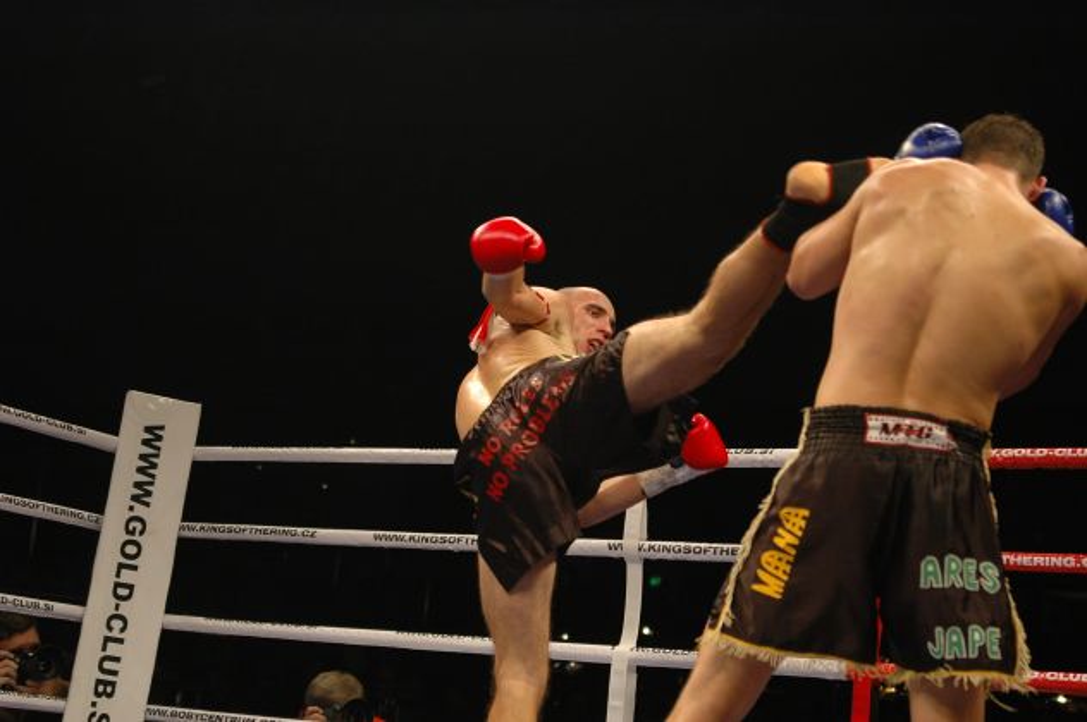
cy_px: 361
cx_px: 544
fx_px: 2172
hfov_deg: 28.1
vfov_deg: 18.9
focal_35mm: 72
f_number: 2.8
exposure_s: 1/400
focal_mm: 48
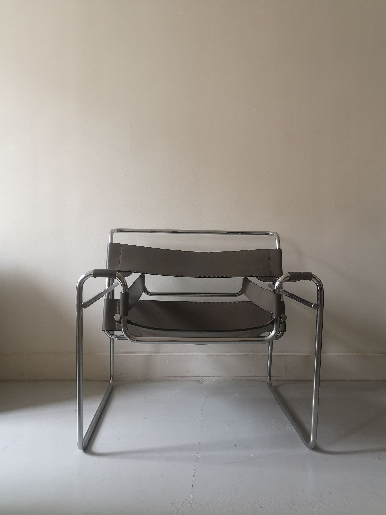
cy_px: 258
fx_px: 401
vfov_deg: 65.3
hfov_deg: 51.4
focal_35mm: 27
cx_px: 193
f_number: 1.8
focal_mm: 3.95
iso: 200
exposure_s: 1/60
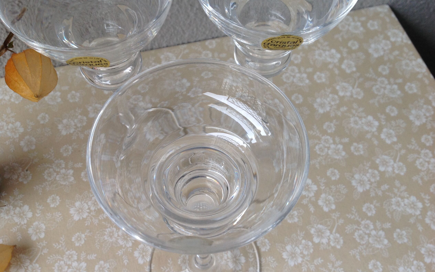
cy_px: 141
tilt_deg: -60.0
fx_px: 450
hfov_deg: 51.5
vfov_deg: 33.6
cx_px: 223
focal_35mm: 38
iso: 64
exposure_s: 1/60
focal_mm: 4.28
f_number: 2.4
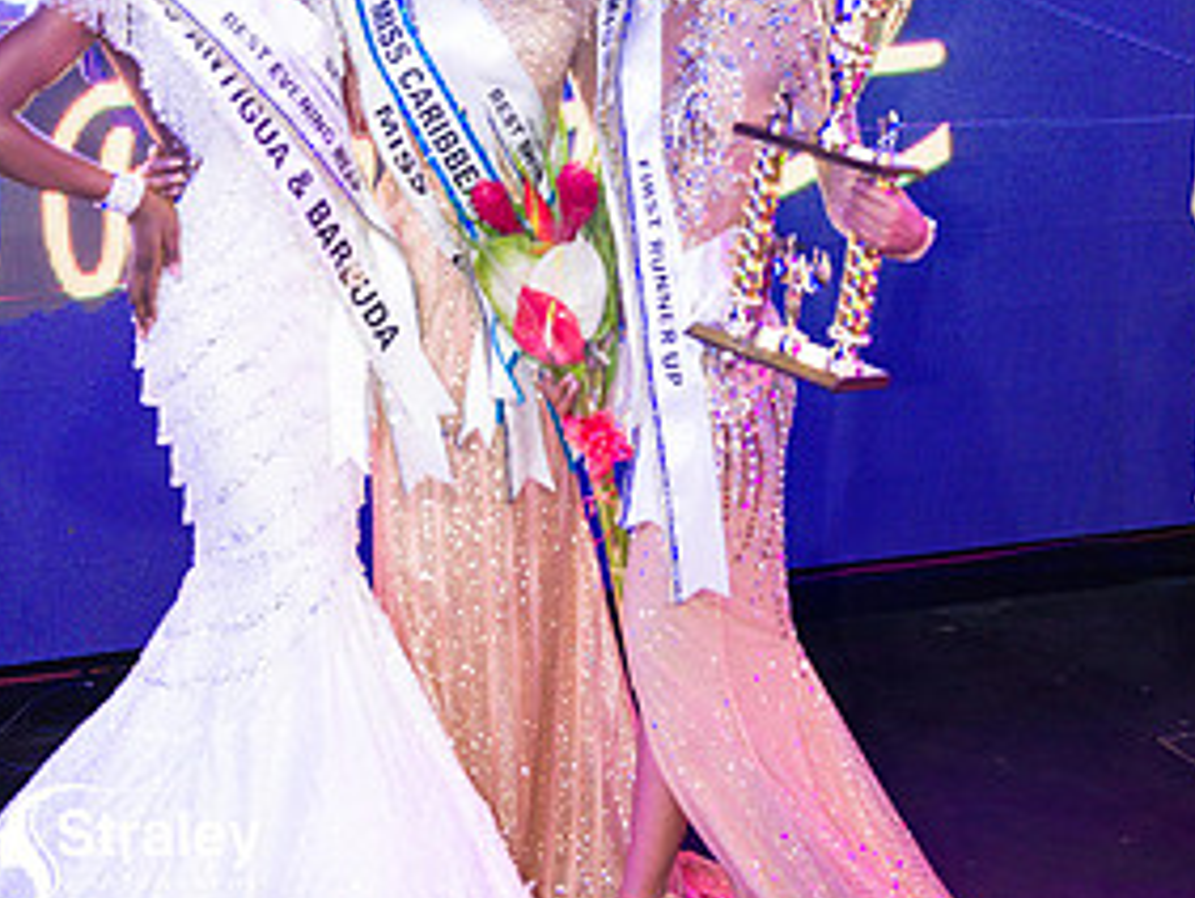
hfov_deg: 28.1
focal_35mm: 69
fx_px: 2384
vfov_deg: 20.6
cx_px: 602
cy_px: -21
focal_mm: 45
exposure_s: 1/160
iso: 4000
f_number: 5
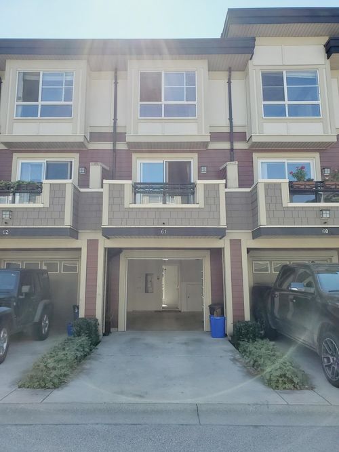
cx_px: 170
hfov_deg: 53.0
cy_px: 226
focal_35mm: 26
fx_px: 340
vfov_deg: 67.3
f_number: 2.4
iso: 50
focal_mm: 4.3
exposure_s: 1/1214
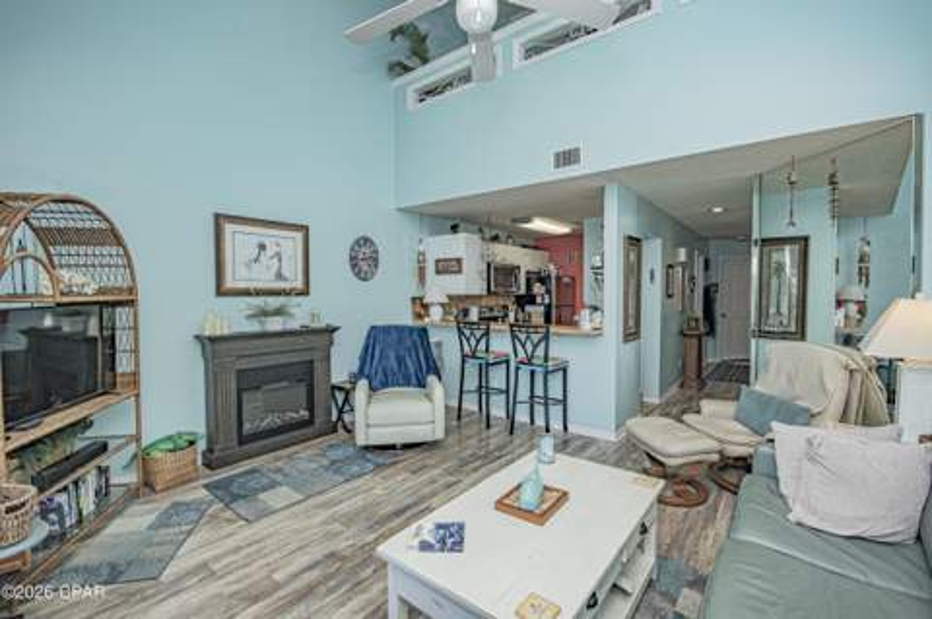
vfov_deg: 77.2
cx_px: 466
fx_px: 388
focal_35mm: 15
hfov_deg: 100.4
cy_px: 310
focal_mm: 10
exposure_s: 1/160
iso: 400
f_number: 7.1
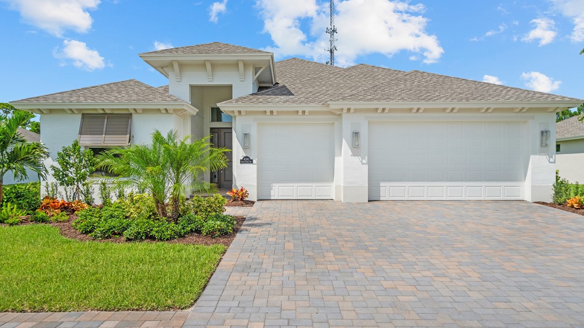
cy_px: 170
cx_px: 289
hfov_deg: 78.7
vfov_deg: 49.5
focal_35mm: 23
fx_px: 356
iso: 800
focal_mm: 21
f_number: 8
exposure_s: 1/500
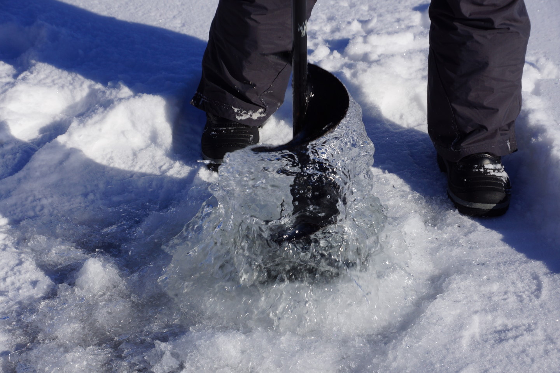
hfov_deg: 19.5
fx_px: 1633
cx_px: 280
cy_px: 186
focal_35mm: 105
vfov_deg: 13.0
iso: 100
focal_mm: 70
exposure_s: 1/250
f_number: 13
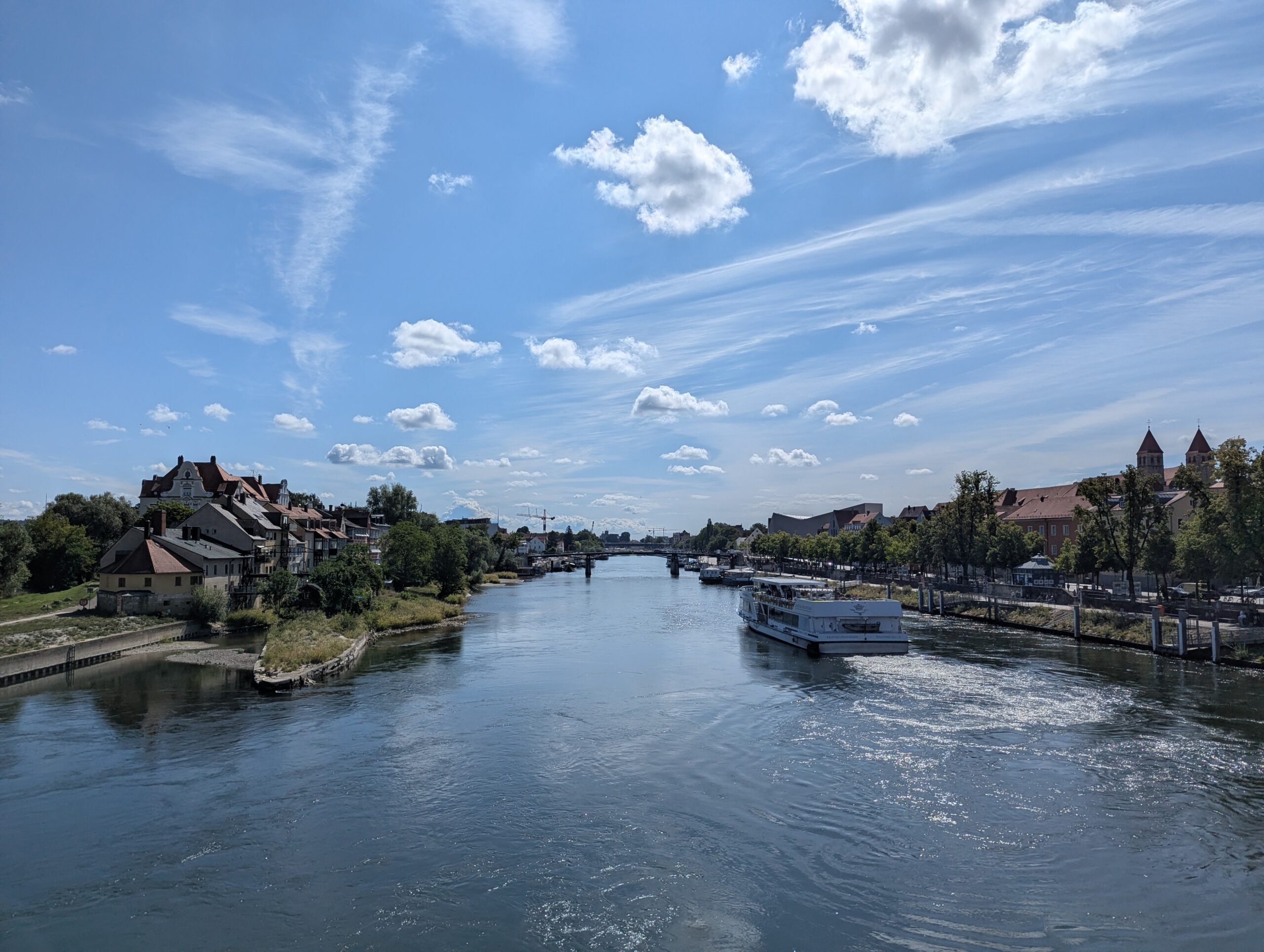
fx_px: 878
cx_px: 632
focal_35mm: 24
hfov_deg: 71.5
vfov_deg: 56.9
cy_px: 476
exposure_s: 1/8065
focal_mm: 6.81
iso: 48
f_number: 1.85
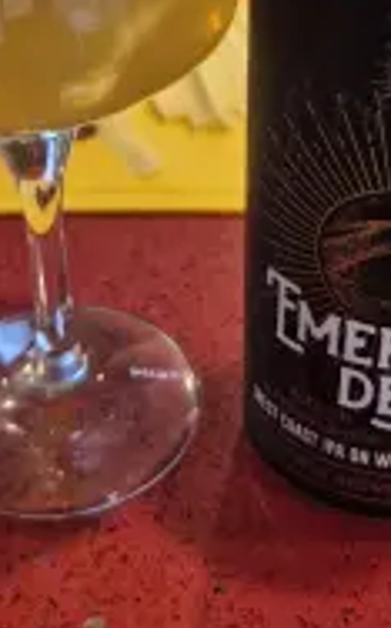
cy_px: 114
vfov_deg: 37.3
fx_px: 889
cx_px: 174
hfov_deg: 24.8
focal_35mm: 52
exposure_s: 1/120
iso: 500
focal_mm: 5.4
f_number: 1.8
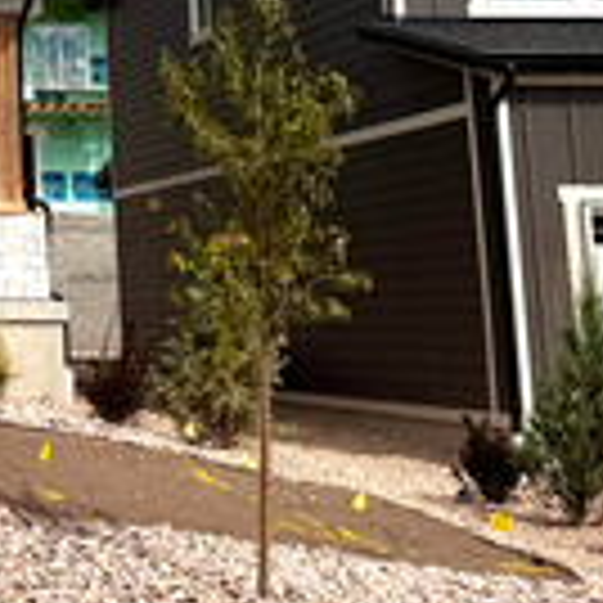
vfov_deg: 16.6
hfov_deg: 15.4
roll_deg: +0.1
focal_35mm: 101
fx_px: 1991
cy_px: -81
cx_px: -405
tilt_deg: +11.7
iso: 80
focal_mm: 6.76
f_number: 1.78
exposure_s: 1/9009
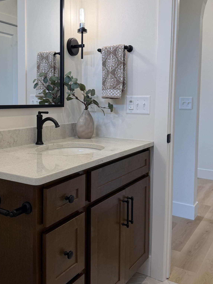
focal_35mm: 36
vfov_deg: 51.2
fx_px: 295
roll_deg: -0.2
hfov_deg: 39.5
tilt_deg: -4.3
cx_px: 89
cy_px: 121
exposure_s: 1/120
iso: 80
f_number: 1.78
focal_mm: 6.76
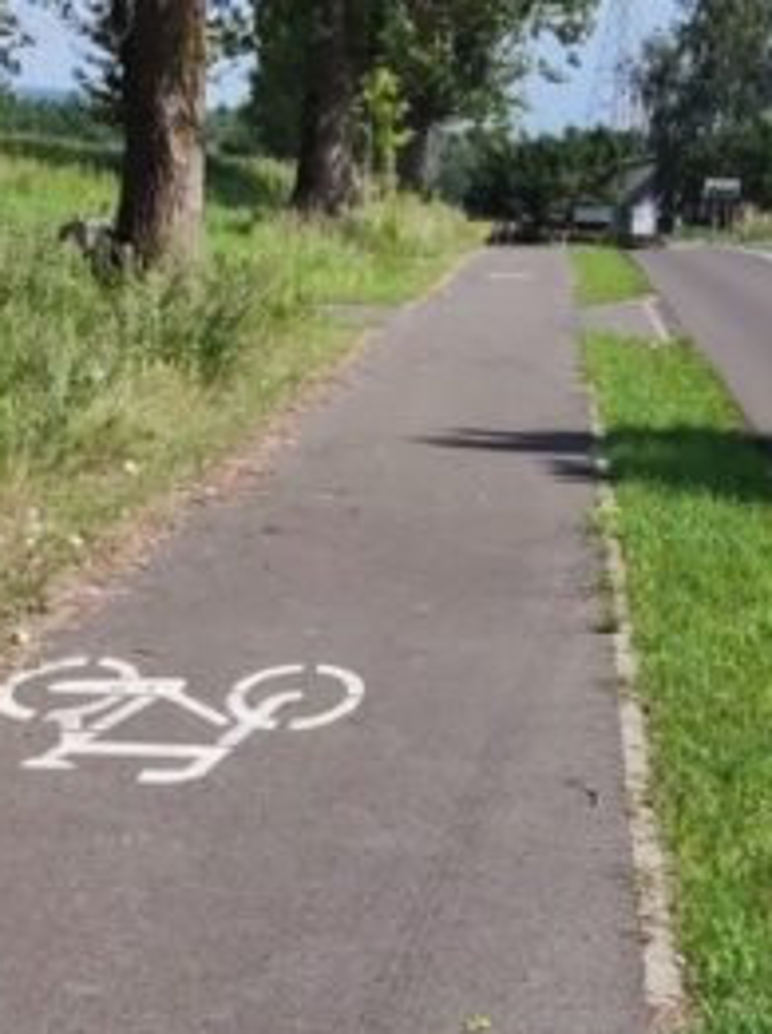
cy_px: 1078
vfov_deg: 19.4
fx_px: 2921
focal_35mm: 98
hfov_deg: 15.1
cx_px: 424
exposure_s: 1/776
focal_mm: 4.7
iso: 50
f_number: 1.79
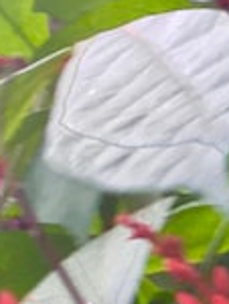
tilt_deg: +25.2
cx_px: 673
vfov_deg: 8.4
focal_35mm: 232
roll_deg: -5.4
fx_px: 2041
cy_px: 415
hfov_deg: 6.0
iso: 40
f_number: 2.2
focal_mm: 4.15
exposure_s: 1/100
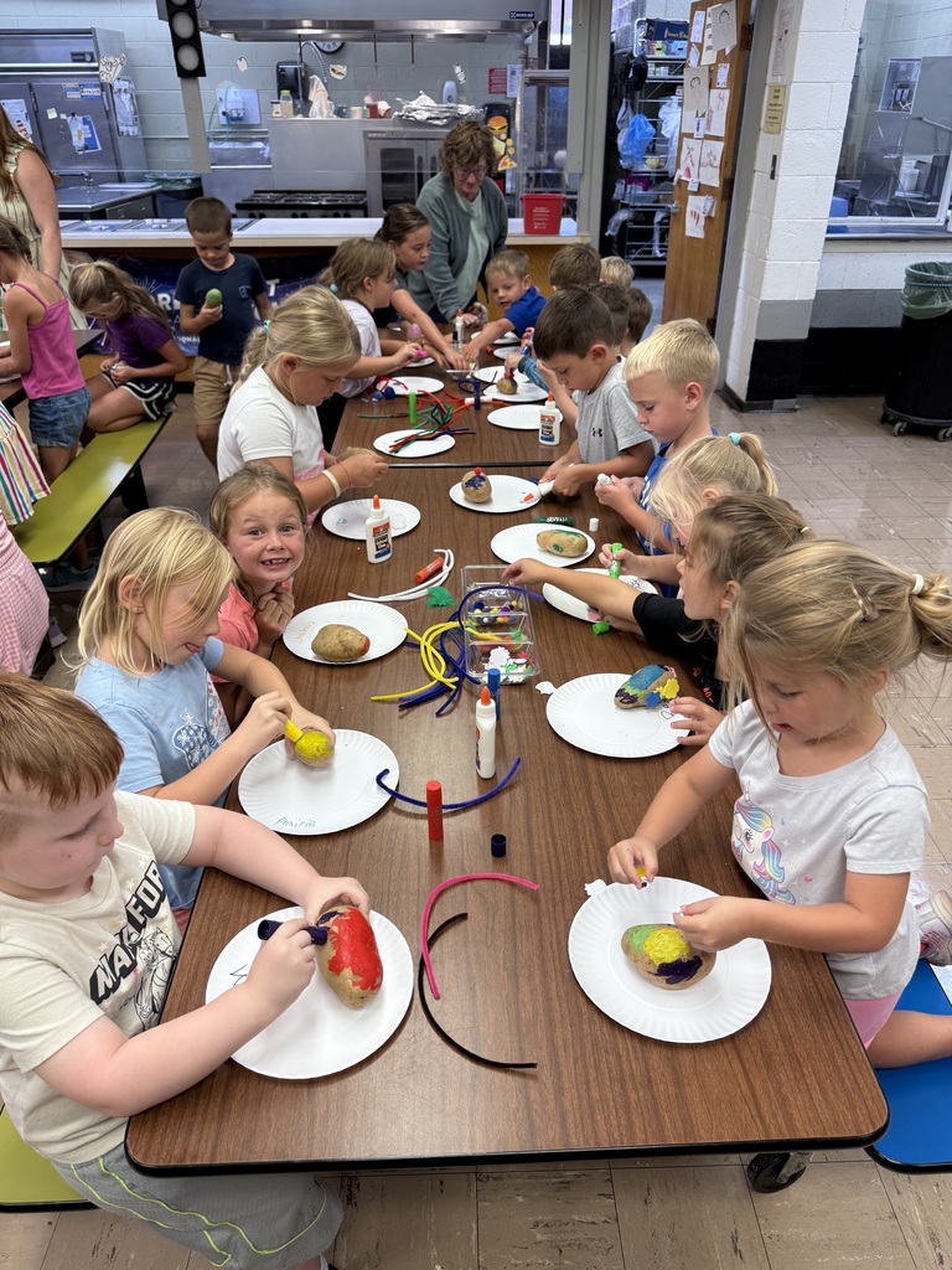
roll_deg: +0.1
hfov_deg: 56.8
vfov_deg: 71.6
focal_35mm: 24
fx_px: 880
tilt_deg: -29.4
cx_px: 476
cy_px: 635
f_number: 1.78
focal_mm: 6.76
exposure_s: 1/120
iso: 125
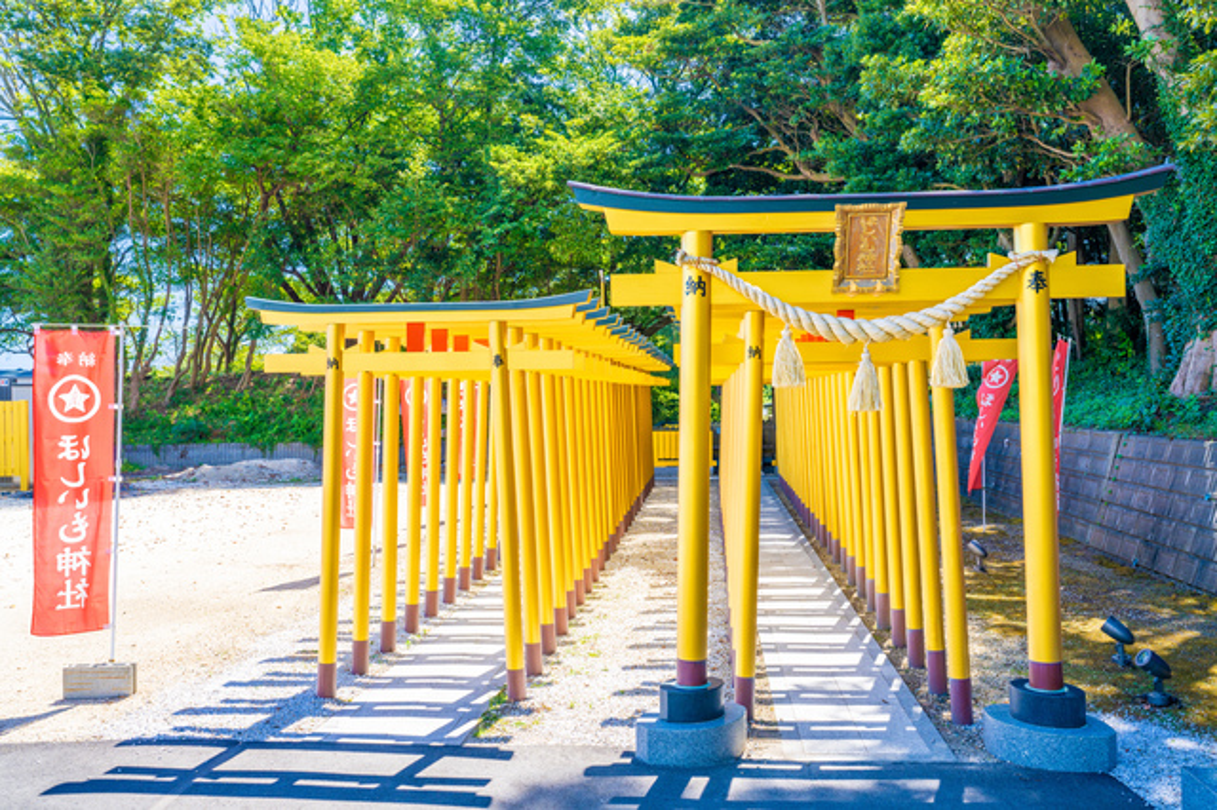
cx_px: 608
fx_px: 1081
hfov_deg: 58.7
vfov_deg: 41.1
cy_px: 405
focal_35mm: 32
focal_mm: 32
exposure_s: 1/60
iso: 100
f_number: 8
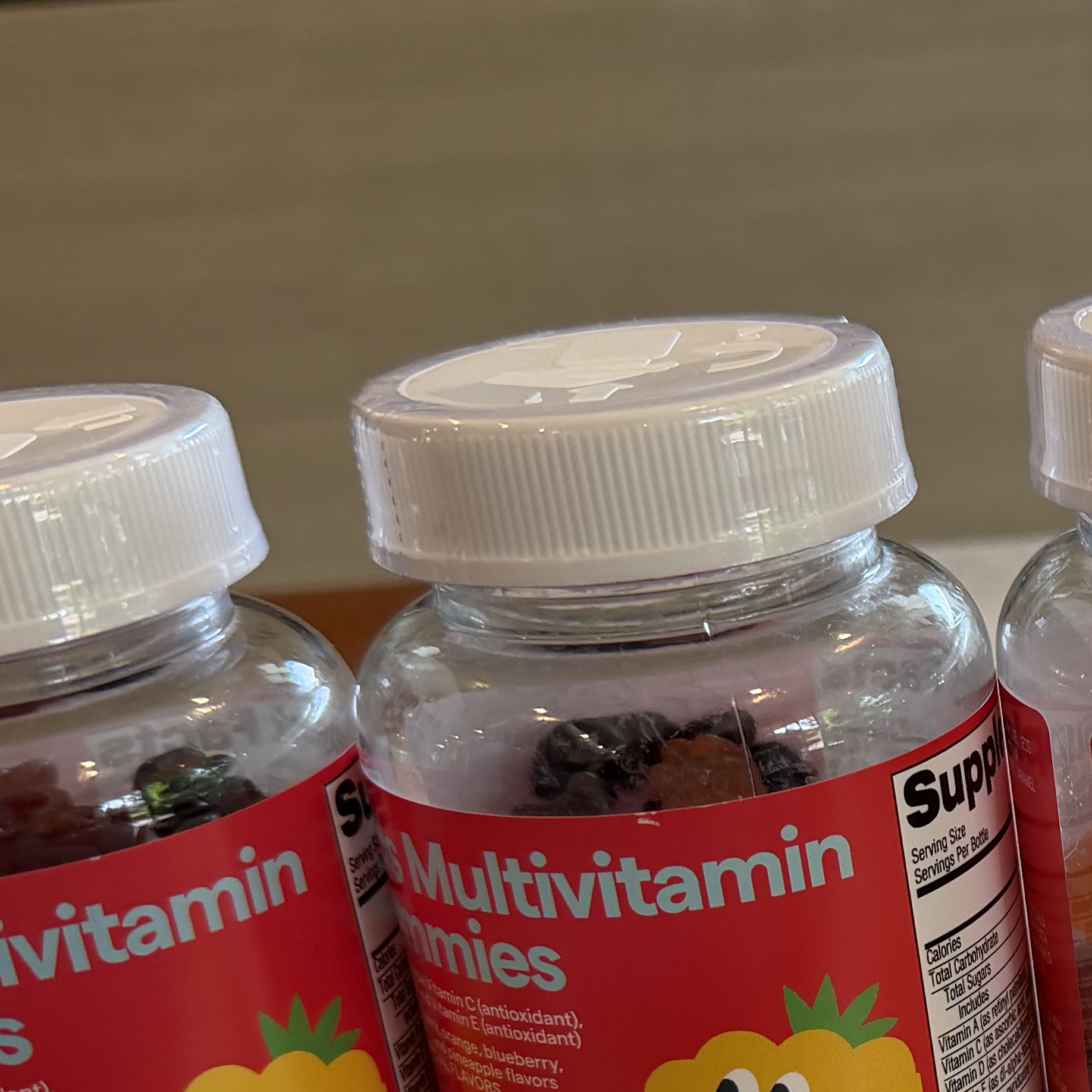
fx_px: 2356
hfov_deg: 23.9
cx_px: 1284
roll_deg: +3.9
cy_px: 979
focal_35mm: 66
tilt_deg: -25.2
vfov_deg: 25.3
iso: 160
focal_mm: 6.76
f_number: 1.78
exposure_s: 1/120
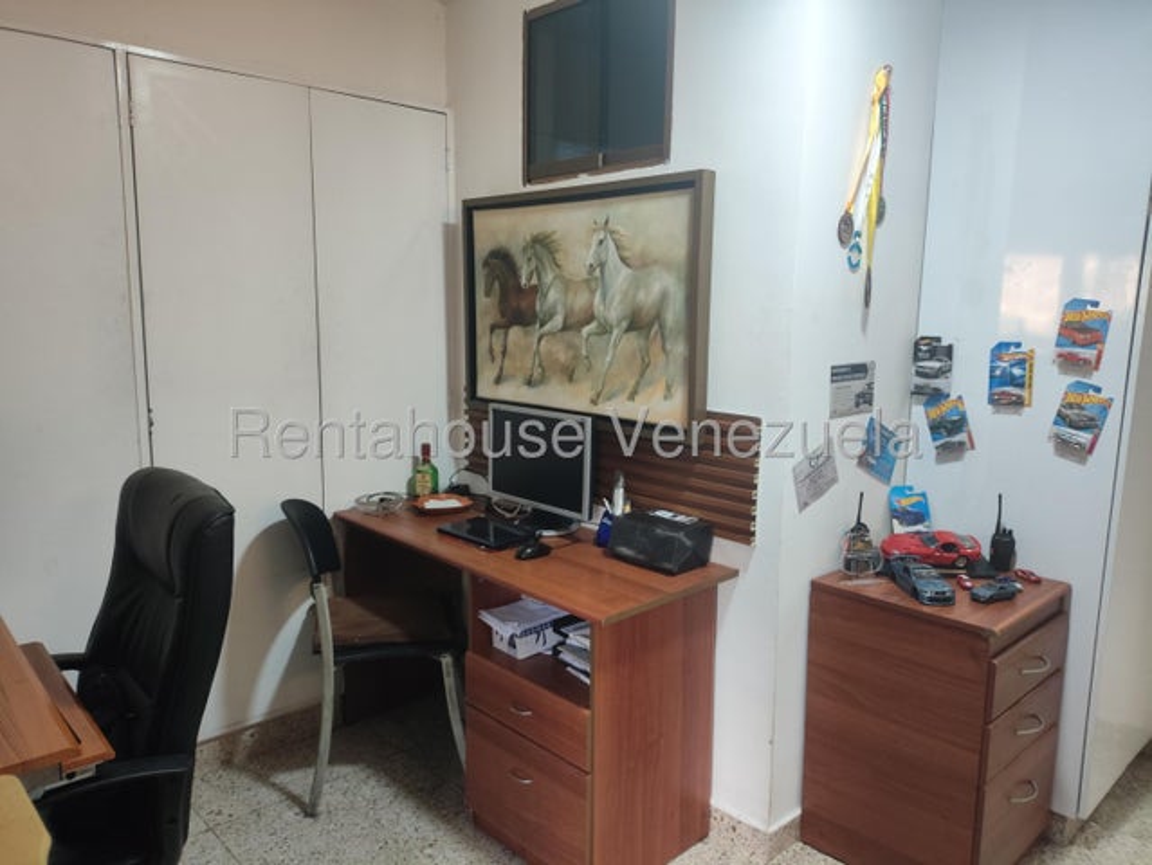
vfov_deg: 54.9
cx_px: 576
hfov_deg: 69.4
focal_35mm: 25
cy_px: 432
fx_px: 832
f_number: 1.79
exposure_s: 1/50
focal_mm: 4.71
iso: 320
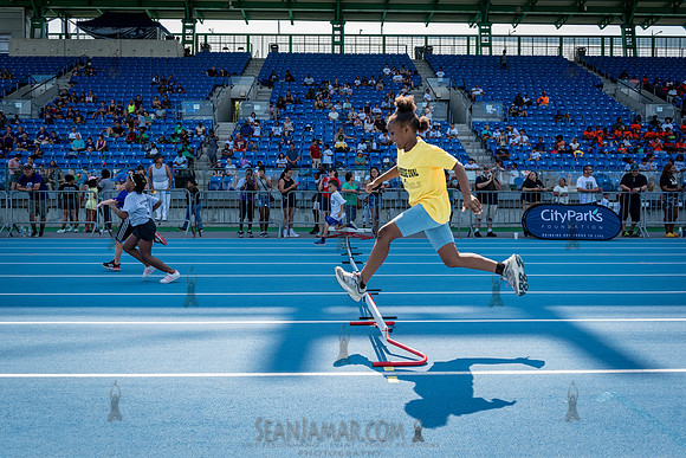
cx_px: 343
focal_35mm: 29
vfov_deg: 44.9
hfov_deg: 63.6
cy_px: 229
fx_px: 553
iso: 400
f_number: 5.6
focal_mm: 29
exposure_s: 1/800
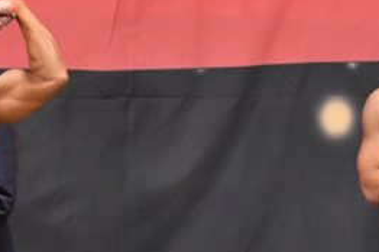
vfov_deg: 2.3
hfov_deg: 3.4
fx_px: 6288
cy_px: 288
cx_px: -34
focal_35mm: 598
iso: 6400
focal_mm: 135
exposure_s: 1/400
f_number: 5.6
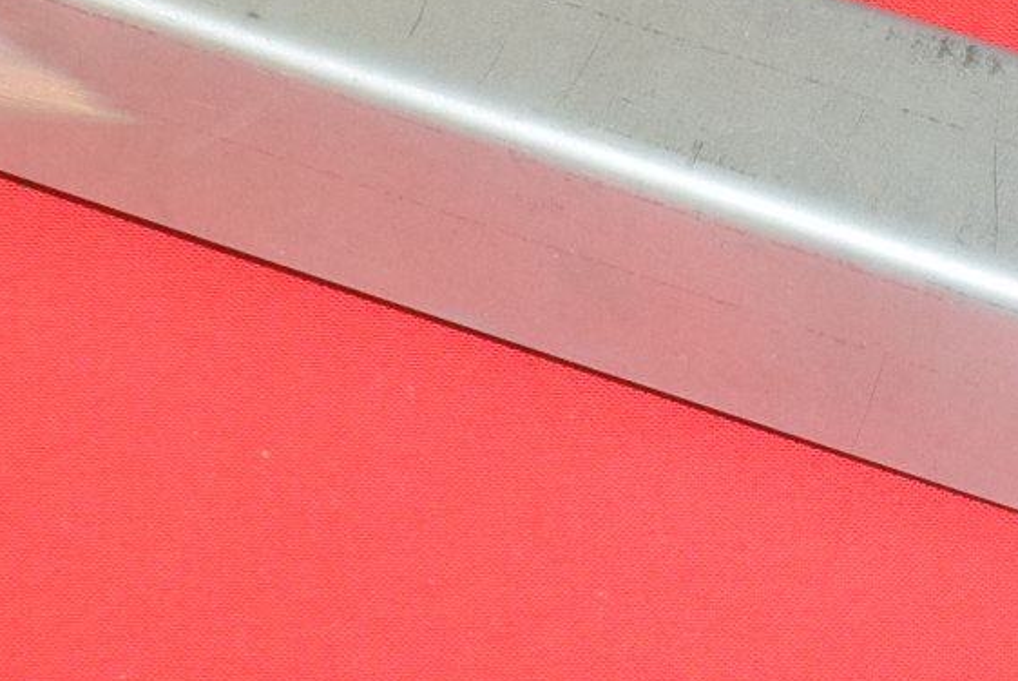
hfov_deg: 12.0
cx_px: 1185
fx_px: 4746
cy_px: 429
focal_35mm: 168
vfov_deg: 8.2
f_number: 5
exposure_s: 1/60
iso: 800
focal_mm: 21
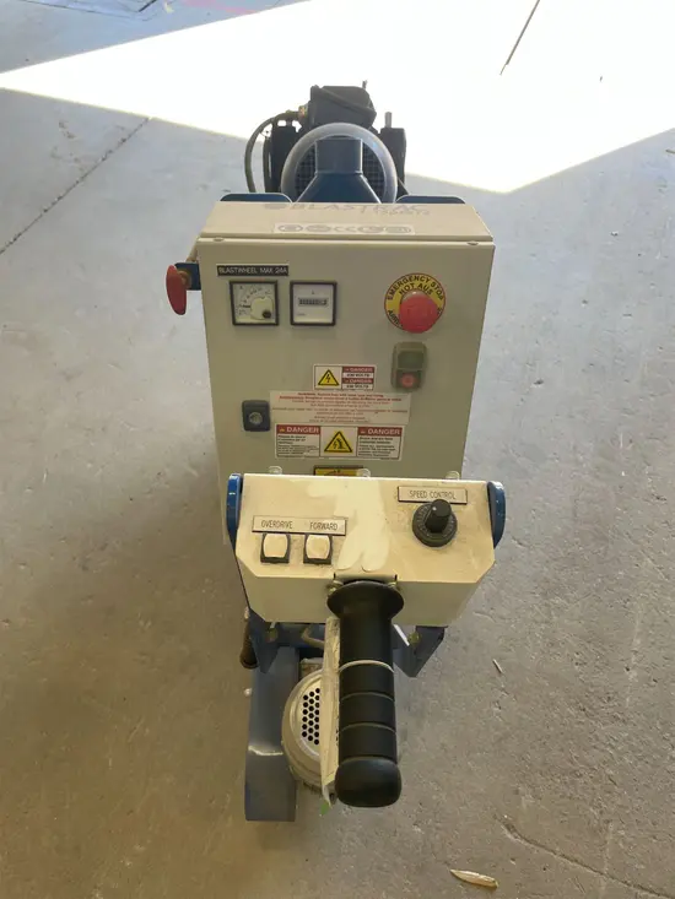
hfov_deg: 53.1
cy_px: 450
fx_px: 676
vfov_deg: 67.3
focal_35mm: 26
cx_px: 338
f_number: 1.6
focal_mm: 4.2
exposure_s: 1/121
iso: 50
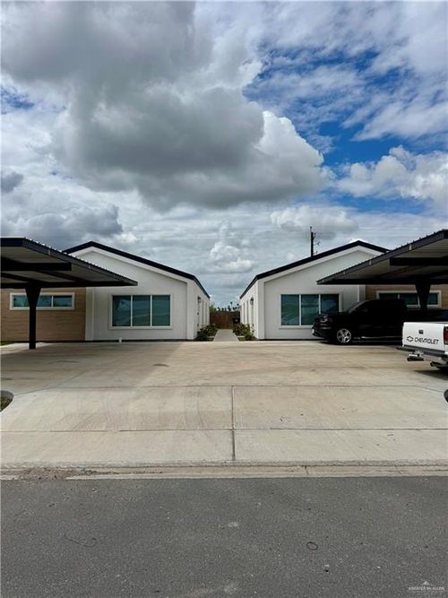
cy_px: 299
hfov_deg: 56.8
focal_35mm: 24
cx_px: 224
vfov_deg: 71.6
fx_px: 414
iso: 80
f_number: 1.78
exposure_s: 1/12346
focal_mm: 6.76
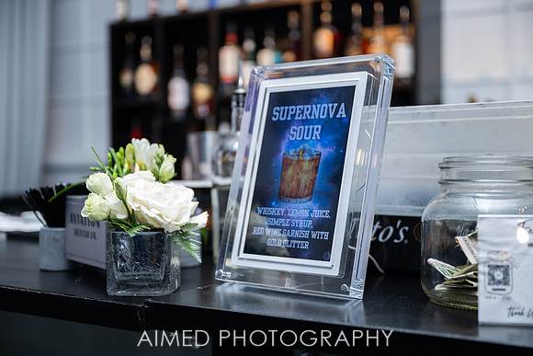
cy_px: 178
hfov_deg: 39.6
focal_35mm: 50
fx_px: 740
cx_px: 266
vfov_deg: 27.0
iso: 800
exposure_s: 1/200
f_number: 2.8
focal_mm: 50
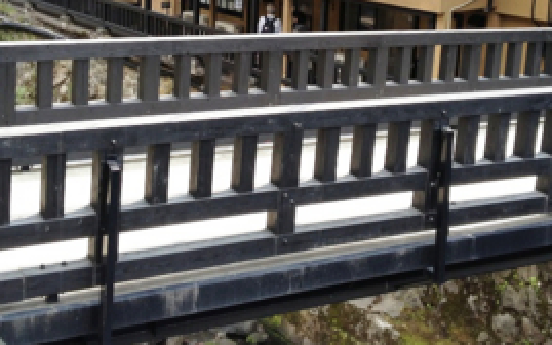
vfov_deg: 20.5
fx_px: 933
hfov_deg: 33.0
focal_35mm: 62
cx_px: 273
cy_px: 37
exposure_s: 1/264
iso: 50
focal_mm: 4.28
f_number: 2.4
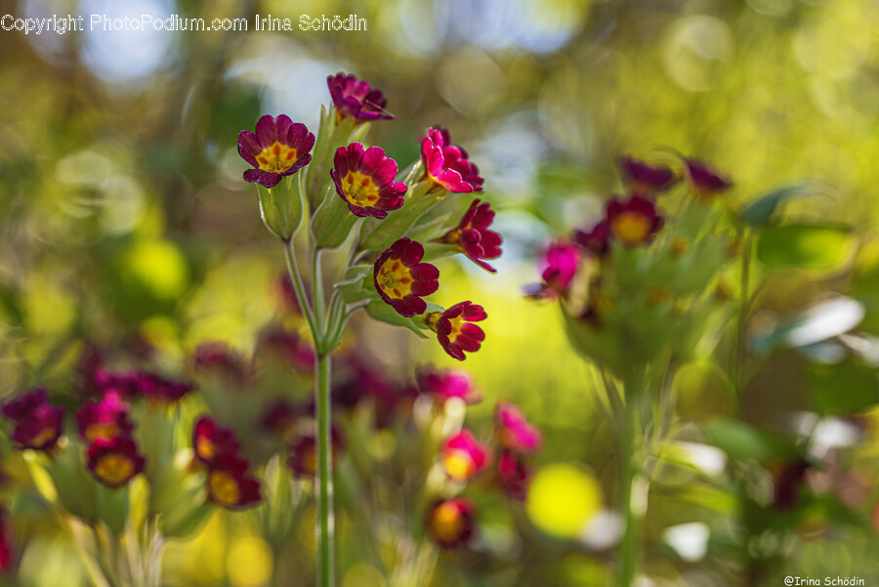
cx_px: 440
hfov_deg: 22.6
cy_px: 294
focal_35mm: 90
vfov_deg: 15.2
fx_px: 2198
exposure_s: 1/125
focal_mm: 90
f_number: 5.6
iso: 100
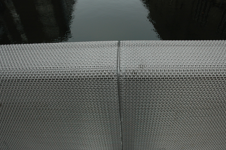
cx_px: 118
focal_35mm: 29
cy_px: 77
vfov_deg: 44.9
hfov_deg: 63.7
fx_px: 182
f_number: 8
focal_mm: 18
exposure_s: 1/250
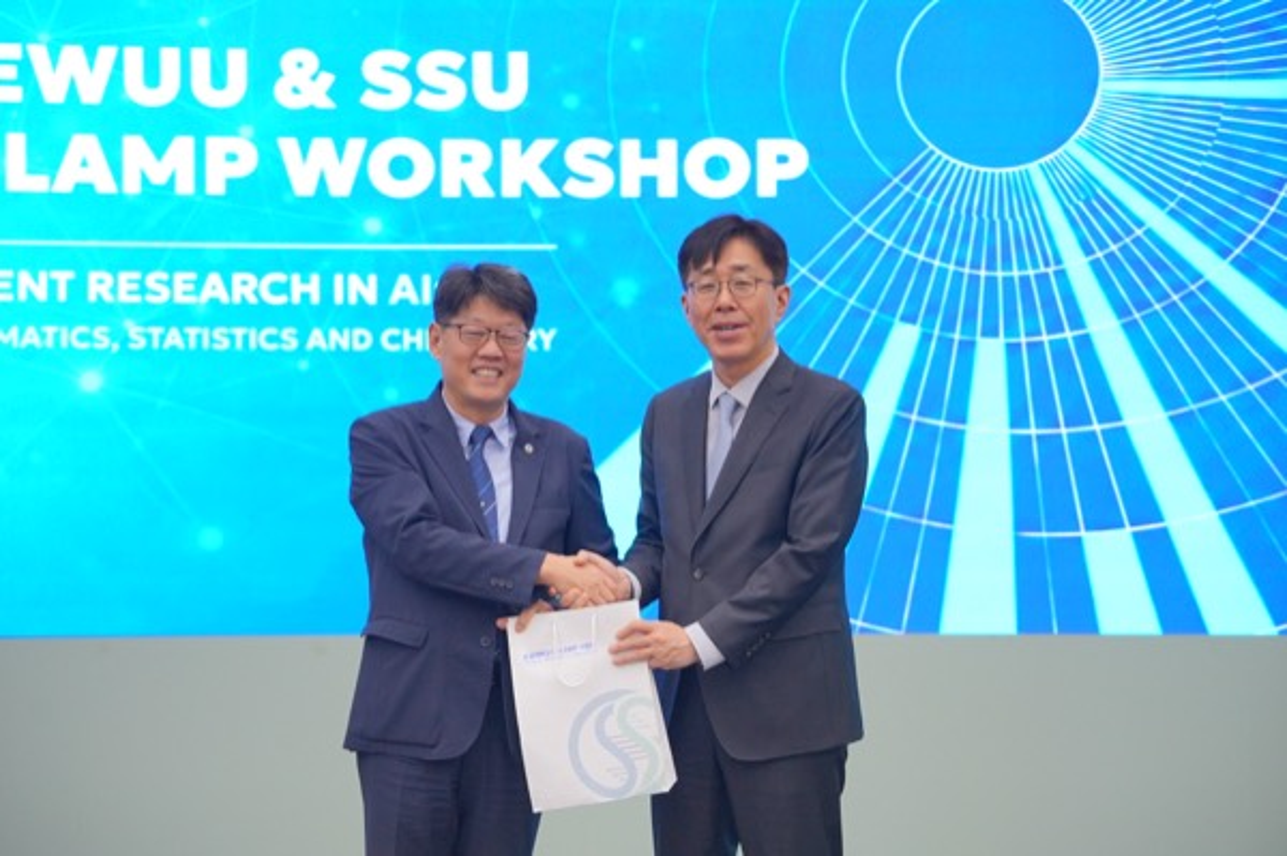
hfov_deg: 19.1
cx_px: 644
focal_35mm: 107
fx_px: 3822
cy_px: 428
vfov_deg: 12.8
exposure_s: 1/125
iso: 3200
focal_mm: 107
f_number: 4.5
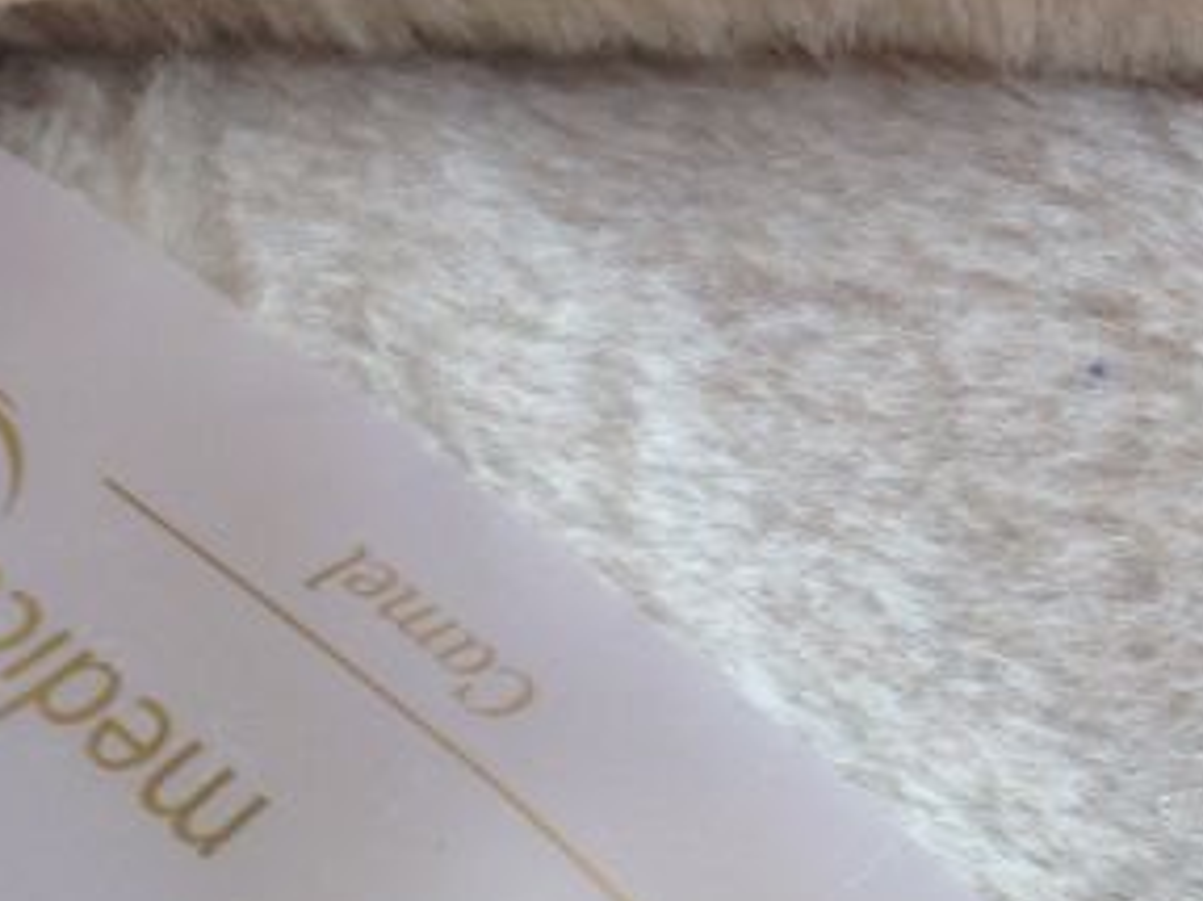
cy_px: 138
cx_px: 834
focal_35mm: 92
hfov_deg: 21.2
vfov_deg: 15.9
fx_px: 3196
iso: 64
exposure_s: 1/120
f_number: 2.4
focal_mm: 4.12
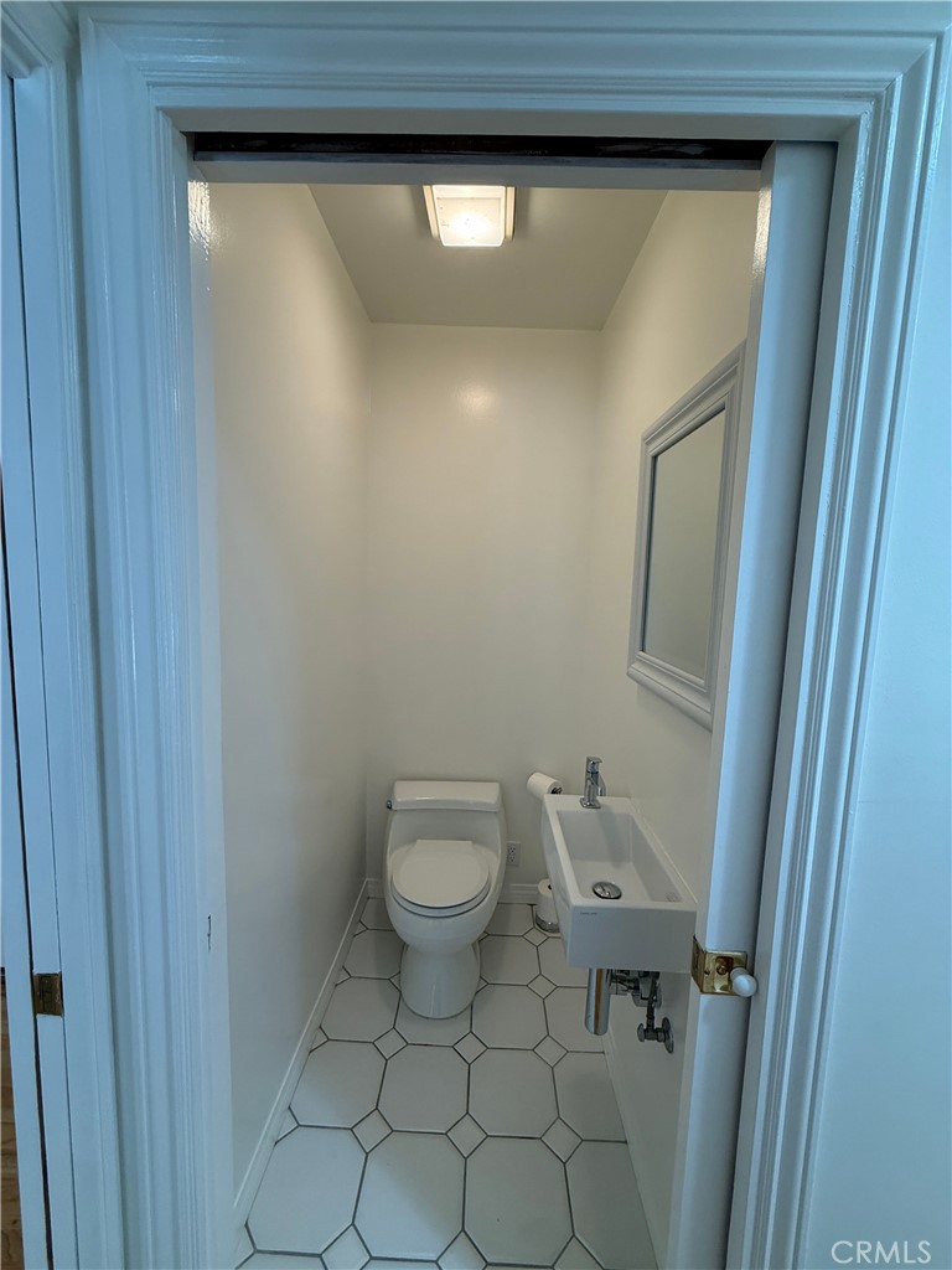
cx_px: 476
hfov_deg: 85.7
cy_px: 635
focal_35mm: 14
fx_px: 513
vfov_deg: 102.1
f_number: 2.2
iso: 160
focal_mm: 2.22
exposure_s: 1/120
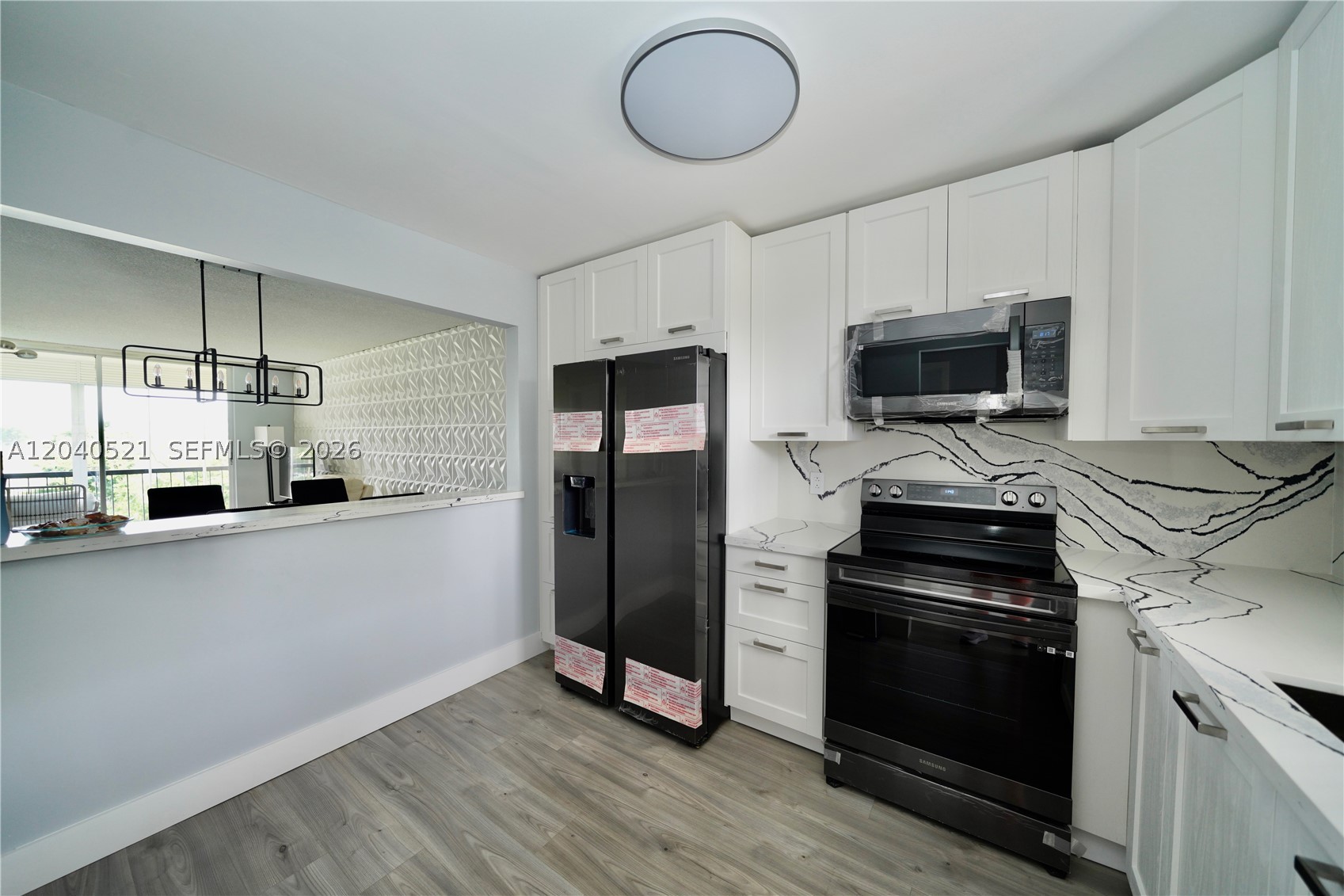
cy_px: 448
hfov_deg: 112.6
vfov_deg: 90.0
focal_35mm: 12
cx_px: 672
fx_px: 448
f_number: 4
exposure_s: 1/60
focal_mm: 12
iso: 640
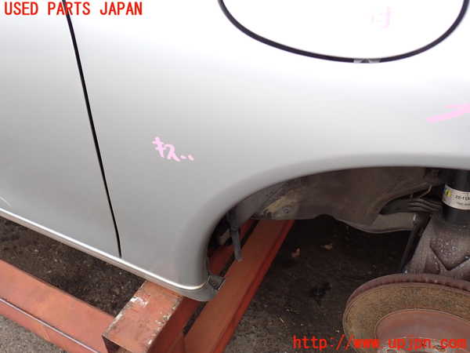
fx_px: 407
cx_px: 235
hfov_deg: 60.0
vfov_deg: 46.8
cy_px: 176
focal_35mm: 30
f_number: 3.2
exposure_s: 1/125
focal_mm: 5.4
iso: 100
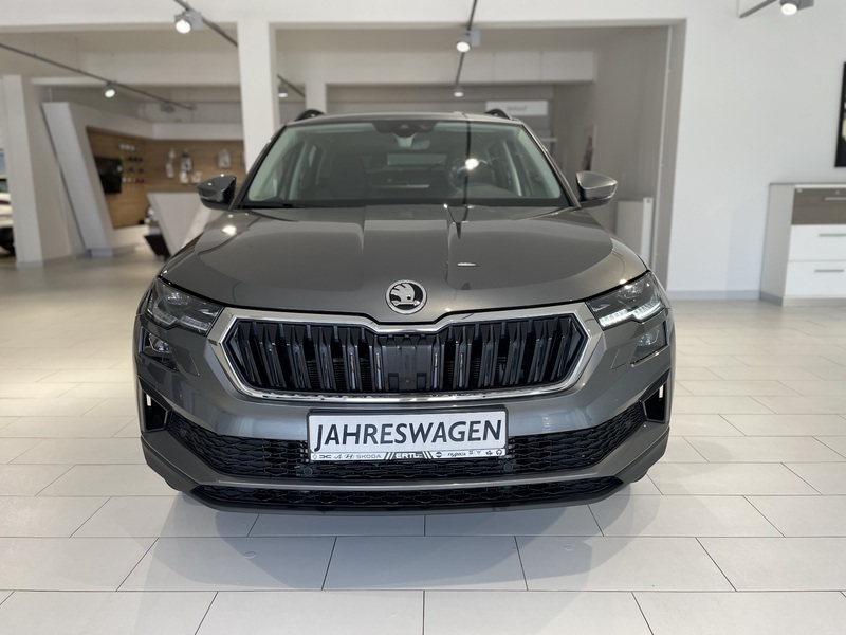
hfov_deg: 67.3
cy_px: 318
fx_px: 635
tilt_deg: -11.4
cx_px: 423
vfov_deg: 53.1
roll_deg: +0.4
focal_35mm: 26
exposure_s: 1/107
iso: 40
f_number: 1.6
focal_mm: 4.2
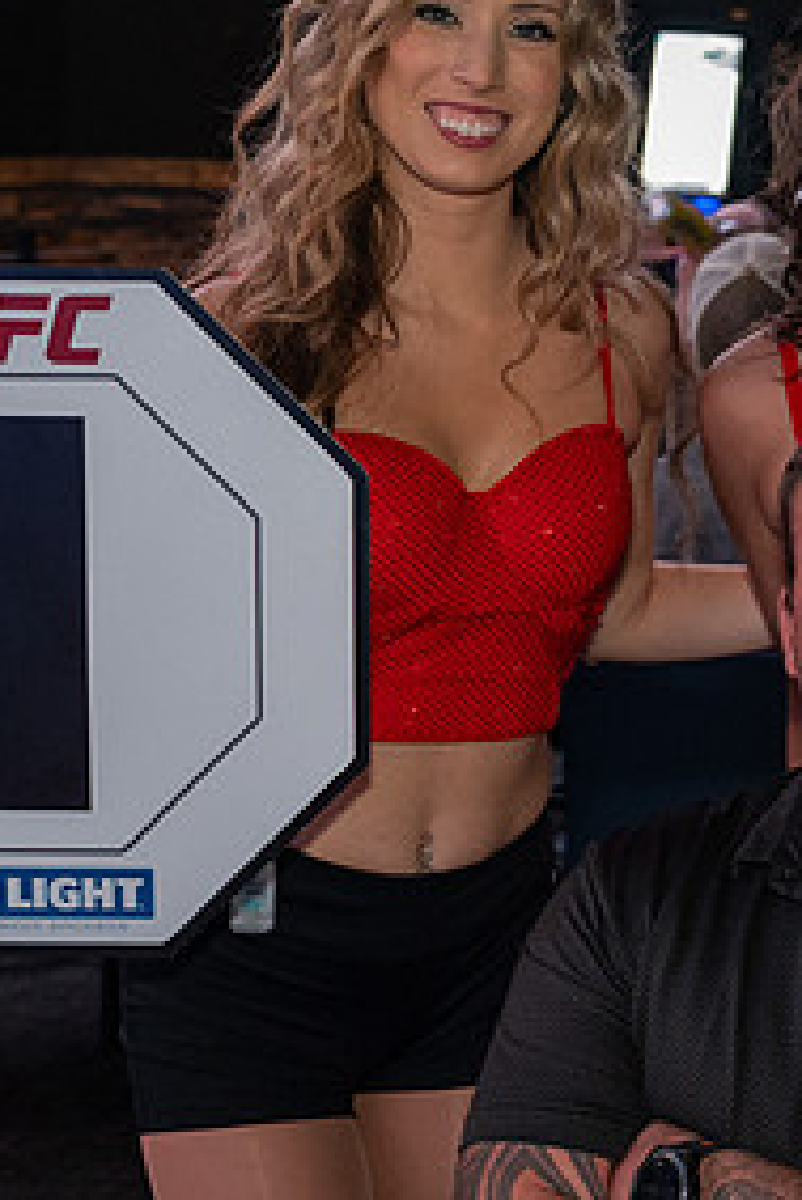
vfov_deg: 19.6
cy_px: 601
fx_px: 3471
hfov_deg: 12.9
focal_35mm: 104
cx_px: 928
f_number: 5.3
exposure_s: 1/60
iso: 6400
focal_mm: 46
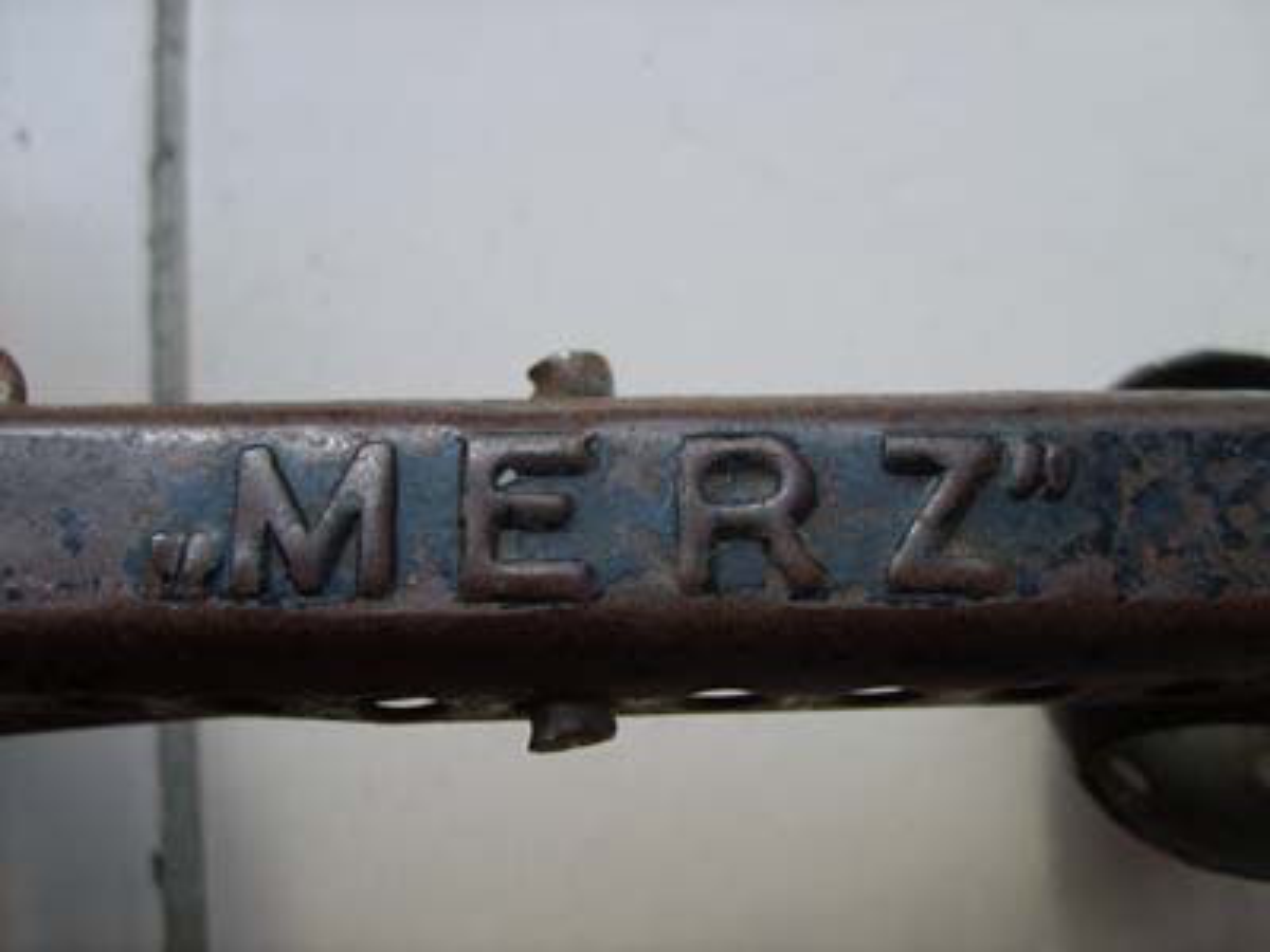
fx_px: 1284
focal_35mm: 35
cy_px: 476
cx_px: 635
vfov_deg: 40.7
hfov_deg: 52.6
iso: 50
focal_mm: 5.8
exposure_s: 1/180
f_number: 2.8
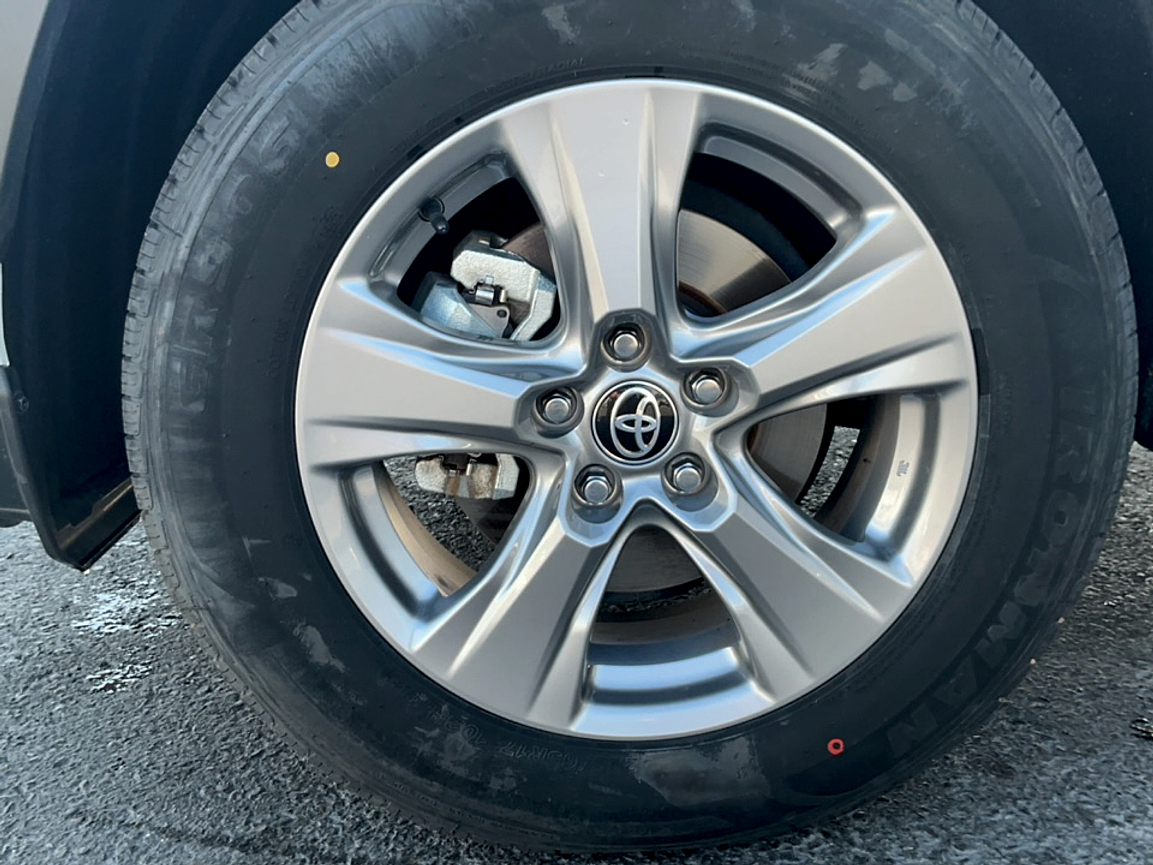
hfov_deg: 60.0
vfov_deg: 46.8
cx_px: 576
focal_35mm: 30
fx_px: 999
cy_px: 432
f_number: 1.8
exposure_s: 1/120
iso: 20
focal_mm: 3
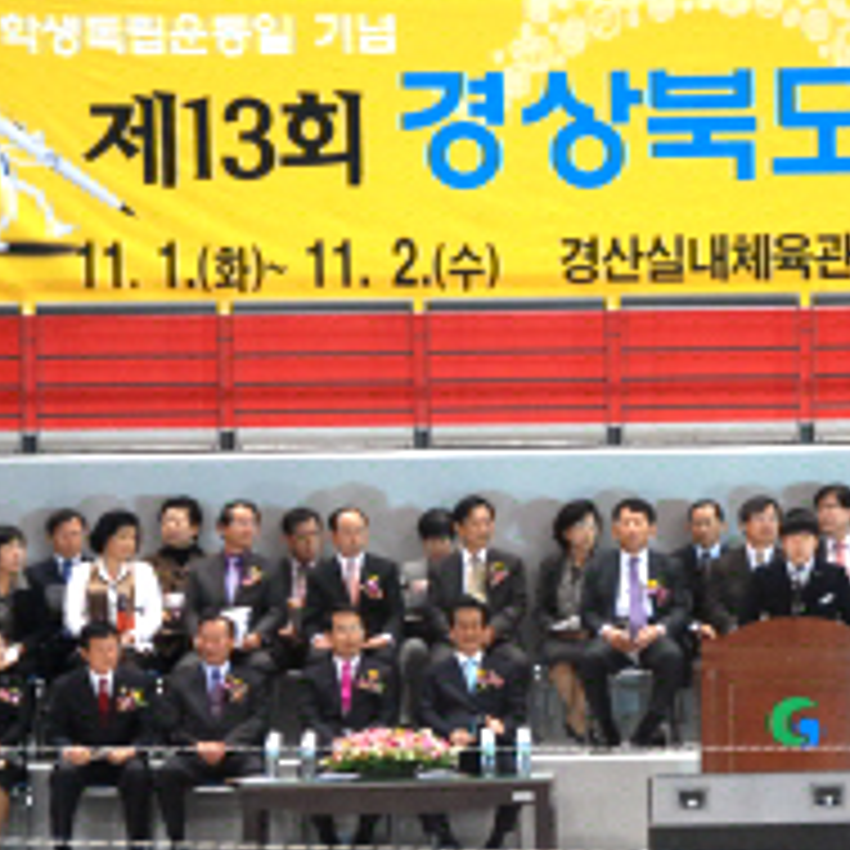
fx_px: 8445
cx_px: 774
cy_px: 533
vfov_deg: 5.8
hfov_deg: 5.8
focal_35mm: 304
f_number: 5.3
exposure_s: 1/60
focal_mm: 90
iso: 800
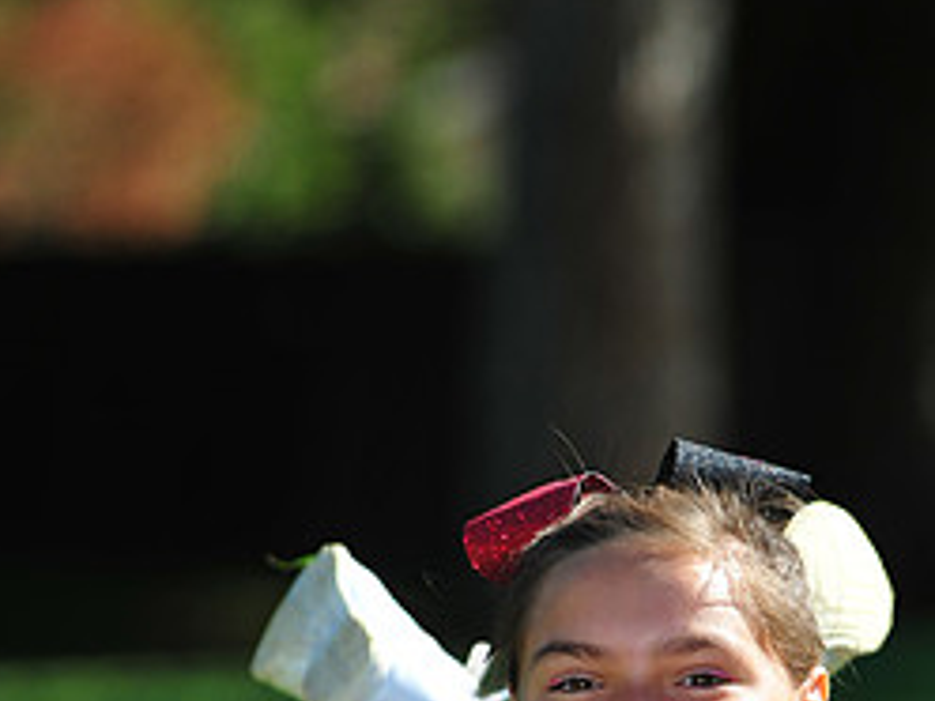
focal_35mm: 449
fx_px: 12128
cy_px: 829
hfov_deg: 4.4
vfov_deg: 3.3
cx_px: 667
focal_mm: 200
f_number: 4.5
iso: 400
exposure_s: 1/2000
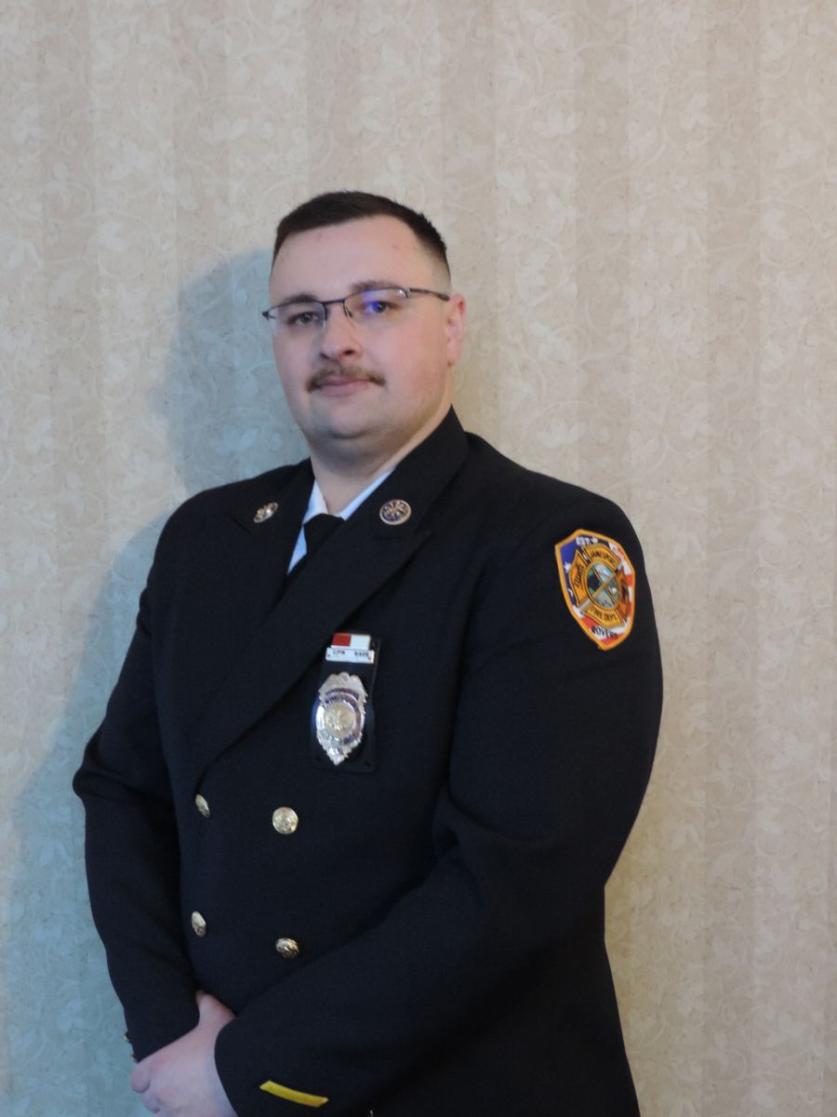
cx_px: 418
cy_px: 558
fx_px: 1612
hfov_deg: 29.1
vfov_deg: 38.2
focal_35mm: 50
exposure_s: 1/4
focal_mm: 8.9
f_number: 3.6
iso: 800
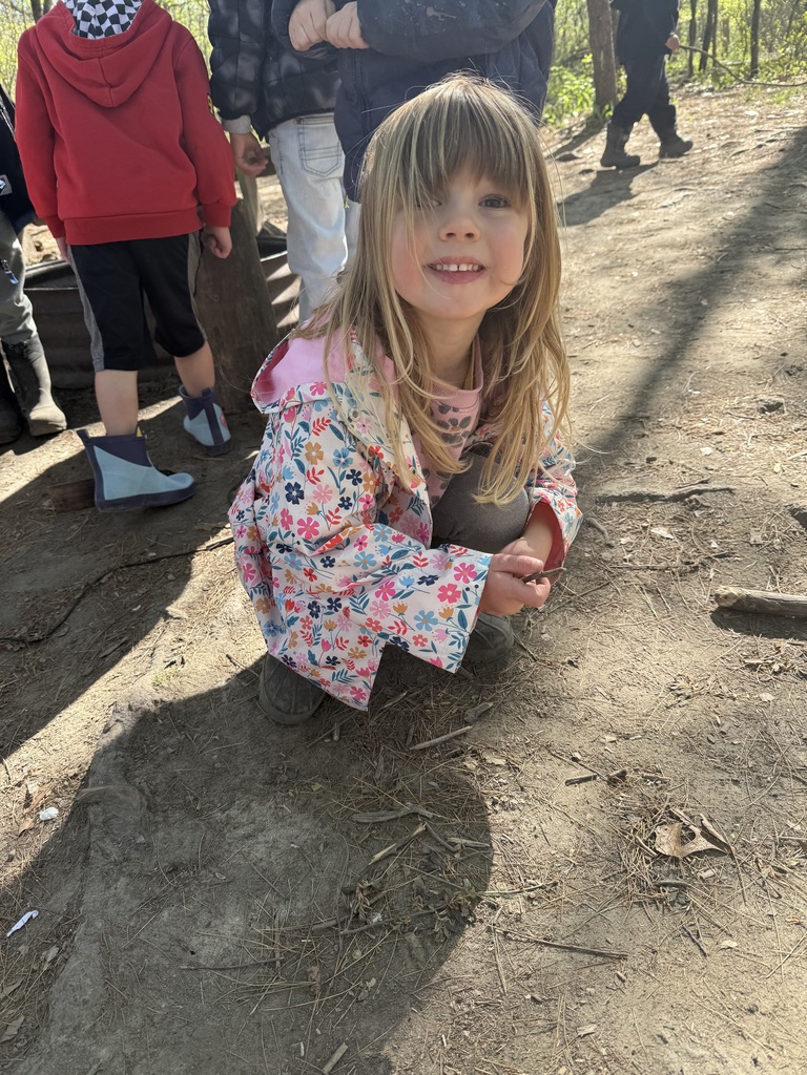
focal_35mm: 24
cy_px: 538
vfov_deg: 71.6
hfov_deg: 56.8
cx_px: 404
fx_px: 746
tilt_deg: -27.6
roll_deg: +6.7
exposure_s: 1/322
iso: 80
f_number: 1.78
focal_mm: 6.76
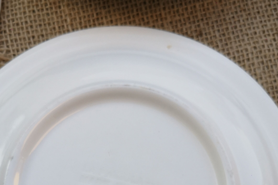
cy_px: 192
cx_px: 117
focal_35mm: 48
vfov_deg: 26.4
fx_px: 371
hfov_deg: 41.0
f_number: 1.8
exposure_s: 1/440
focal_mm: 3.95
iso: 50
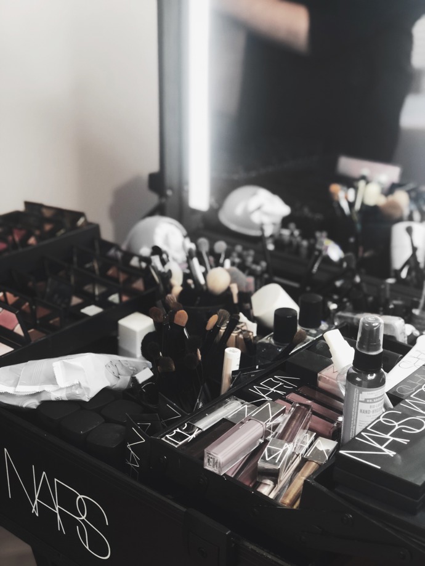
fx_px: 851
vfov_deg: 36.8
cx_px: 212
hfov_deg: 28.1
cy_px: 283
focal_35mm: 52
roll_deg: -0.5
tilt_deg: -23.2
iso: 100
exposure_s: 1/33
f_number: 2.4
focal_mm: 6
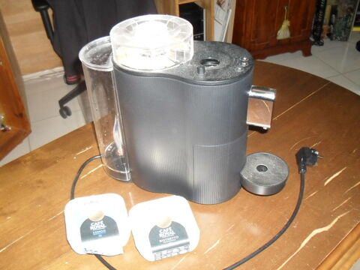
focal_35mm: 35
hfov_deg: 52.6
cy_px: 135
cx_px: 180
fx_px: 364
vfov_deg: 40.7
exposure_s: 1/45
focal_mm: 6.3
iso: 240
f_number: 3.2
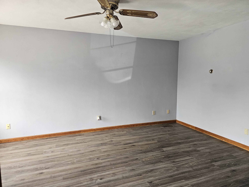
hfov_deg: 73.9
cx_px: 124
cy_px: 94
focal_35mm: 23
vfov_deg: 58.9
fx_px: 165
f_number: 1.7
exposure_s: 1/170
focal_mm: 6.3
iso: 400
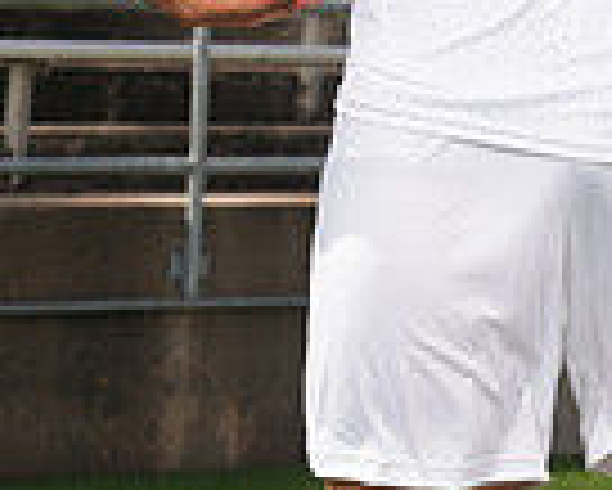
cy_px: -517
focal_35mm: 217
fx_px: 3933
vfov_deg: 6.9
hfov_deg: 8.9
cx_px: 531
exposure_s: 1/200
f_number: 8
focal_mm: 70
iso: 100
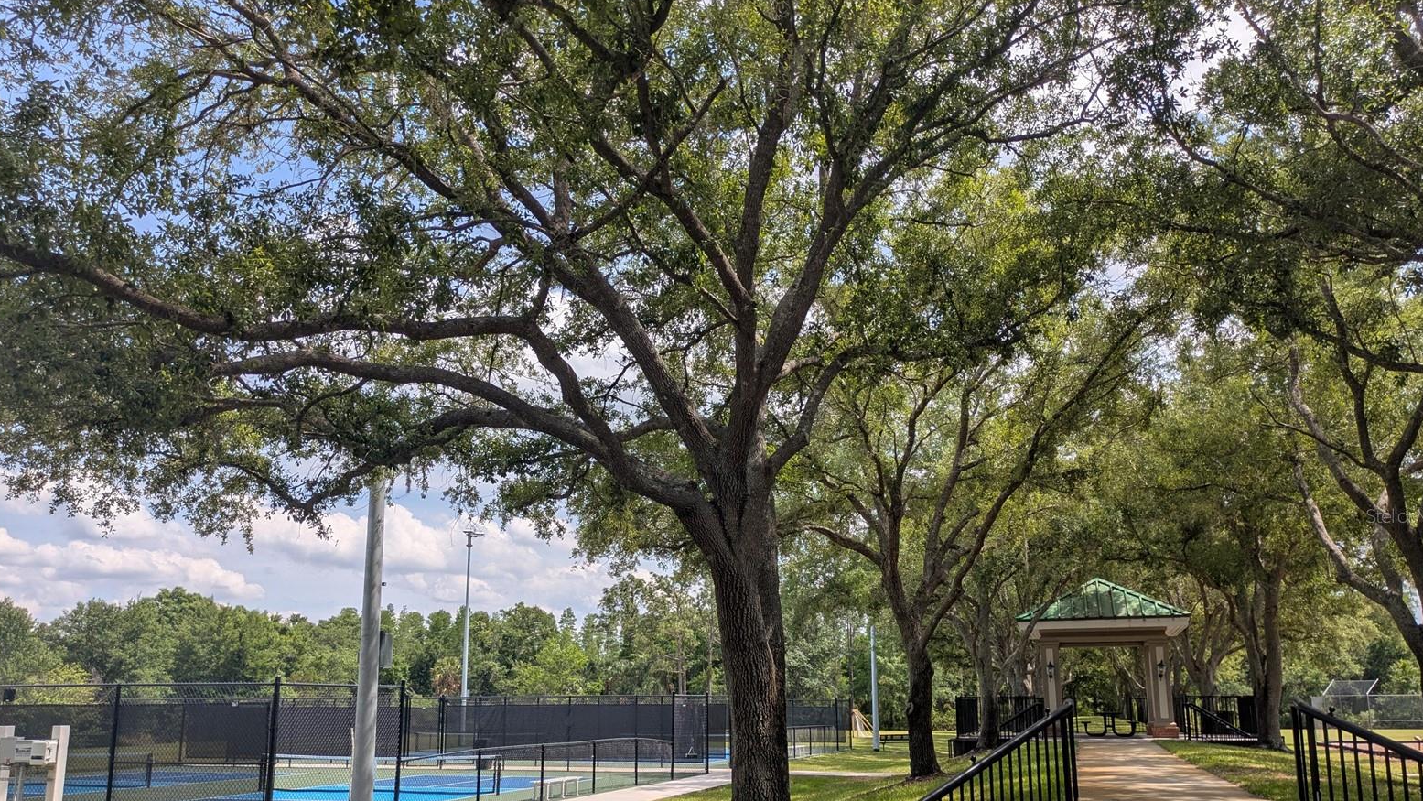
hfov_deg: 67.9
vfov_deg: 41.1
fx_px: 1057
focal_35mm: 28
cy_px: 515
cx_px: 721
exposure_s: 1/1869
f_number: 1.89
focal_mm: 5.43
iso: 50
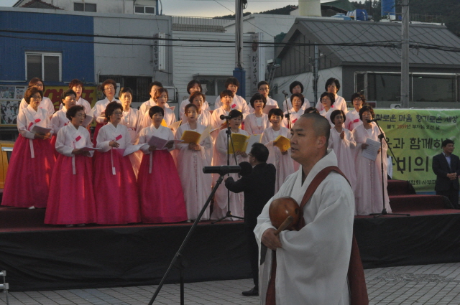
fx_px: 919
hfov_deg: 28.1
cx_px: 230
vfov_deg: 18.9
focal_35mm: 72
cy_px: 152
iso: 2000
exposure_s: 1/200
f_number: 16
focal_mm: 48
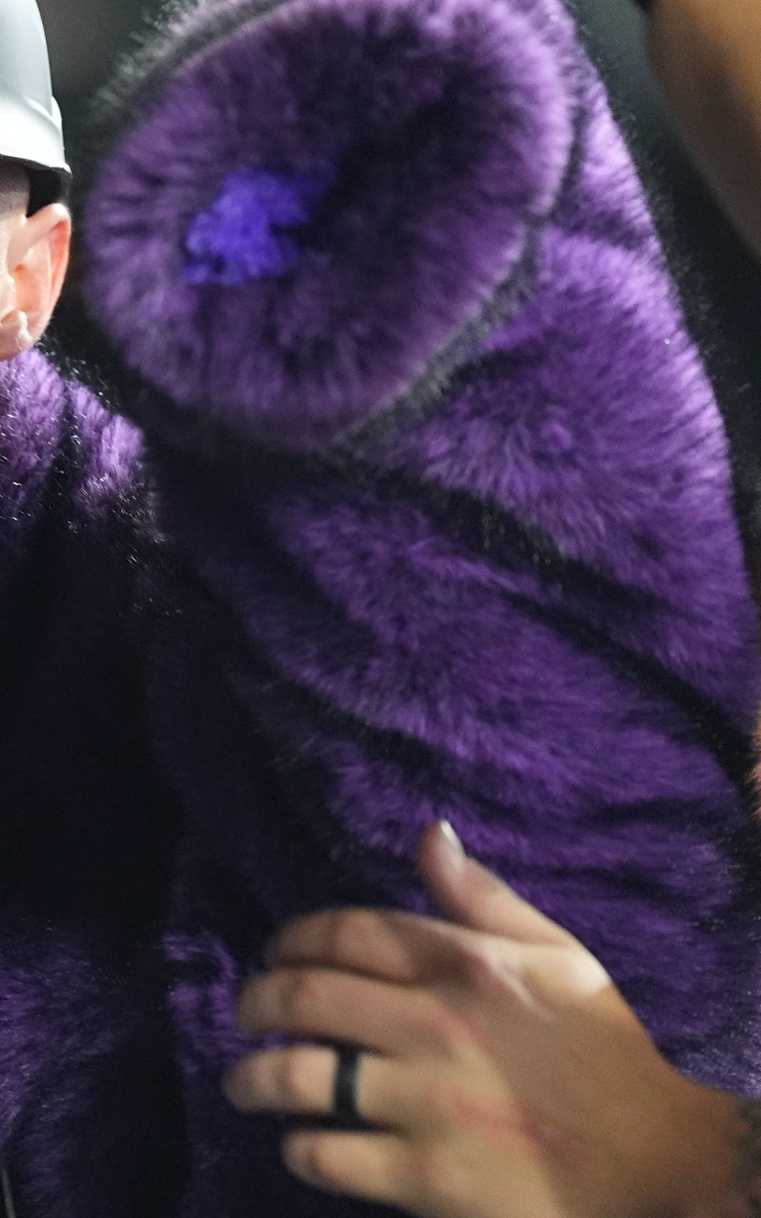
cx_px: -110
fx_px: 43574
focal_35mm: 1313
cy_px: 594
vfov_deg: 1.6
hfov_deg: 1.0
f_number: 4
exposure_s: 1/320
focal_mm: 600
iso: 5000
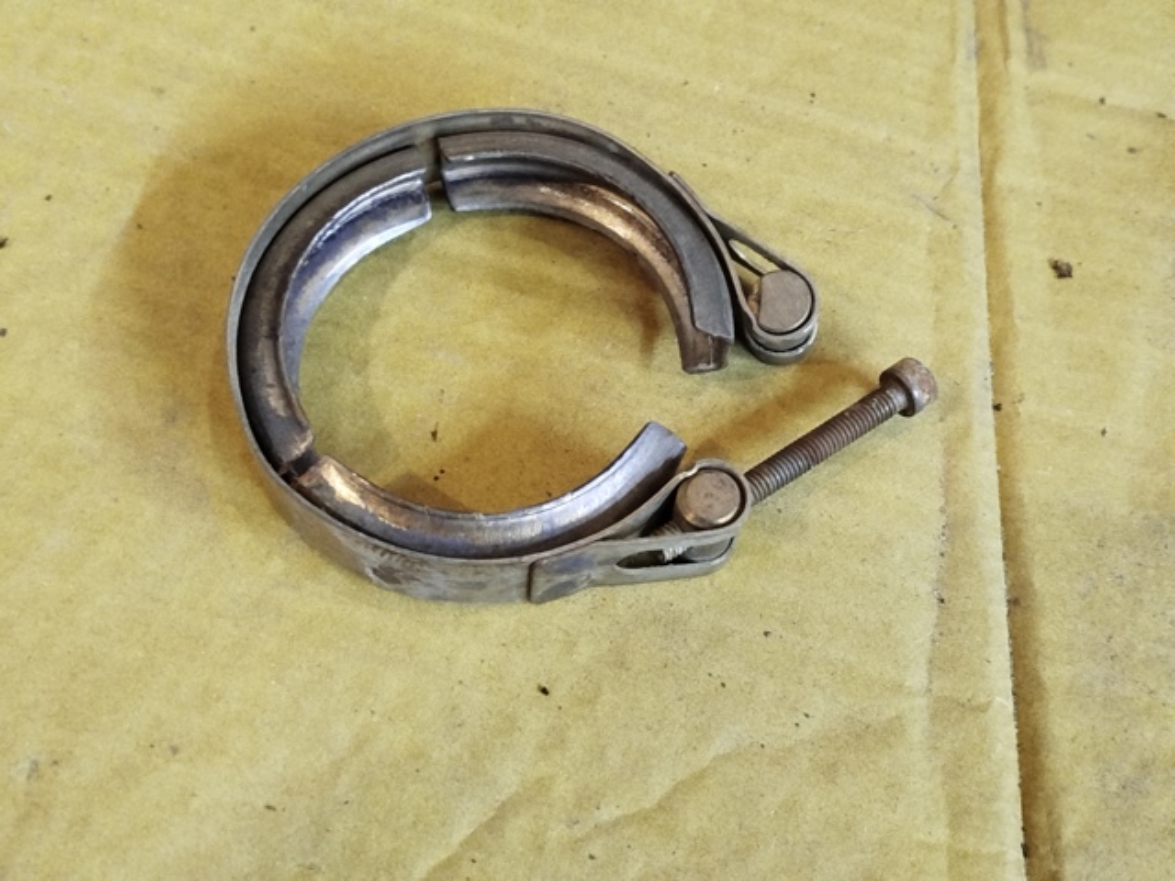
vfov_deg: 30.3
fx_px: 1629
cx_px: 588
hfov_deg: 39.7
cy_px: 440
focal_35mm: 48
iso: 800
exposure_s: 1/33
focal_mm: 5.31
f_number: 1.7
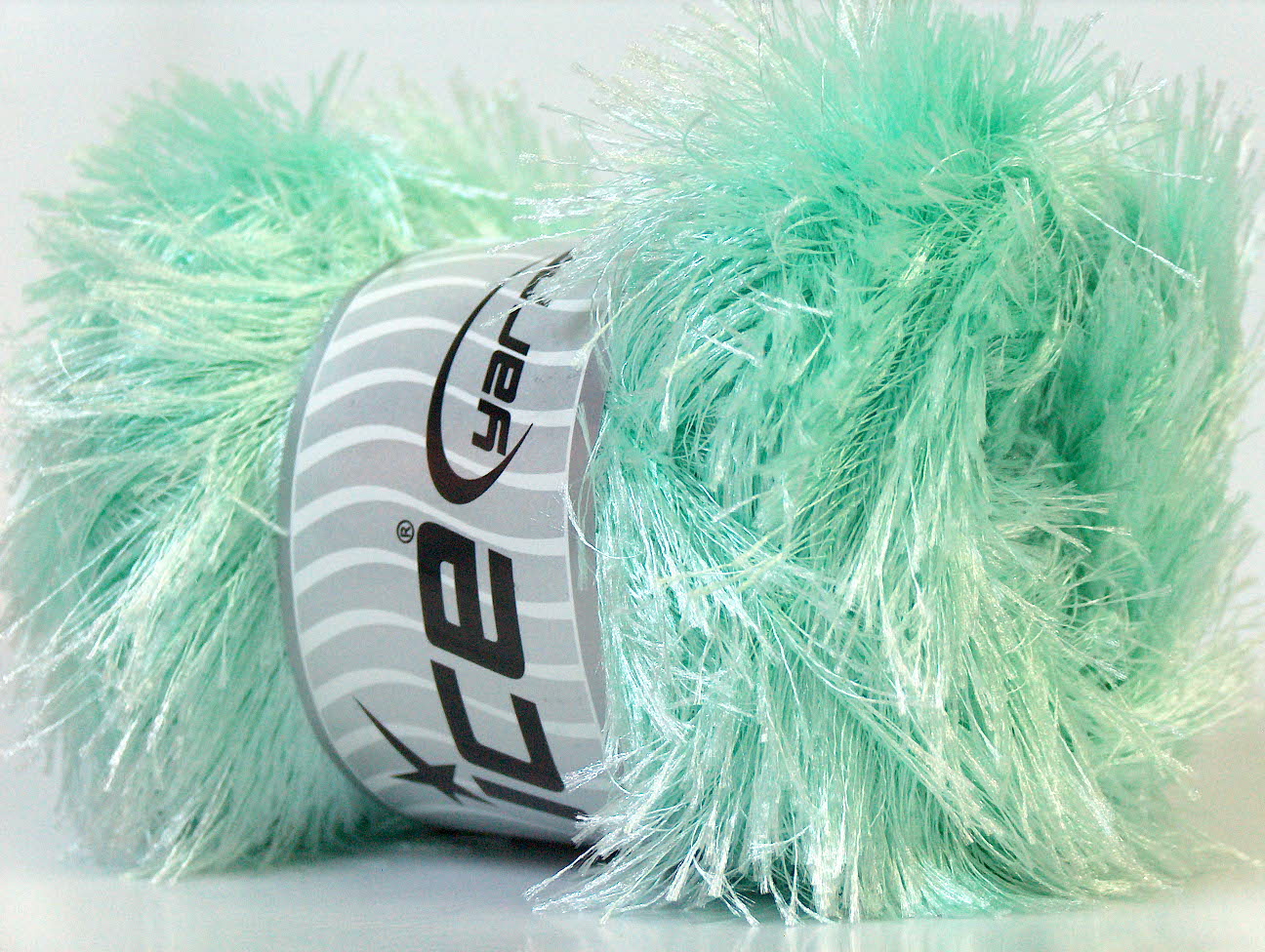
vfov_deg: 17.6
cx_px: 632
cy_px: 476
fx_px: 3074
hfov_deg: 23.3
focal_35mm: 84
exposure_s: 1/52.3
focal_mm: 17.25
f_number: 2.9
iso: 200
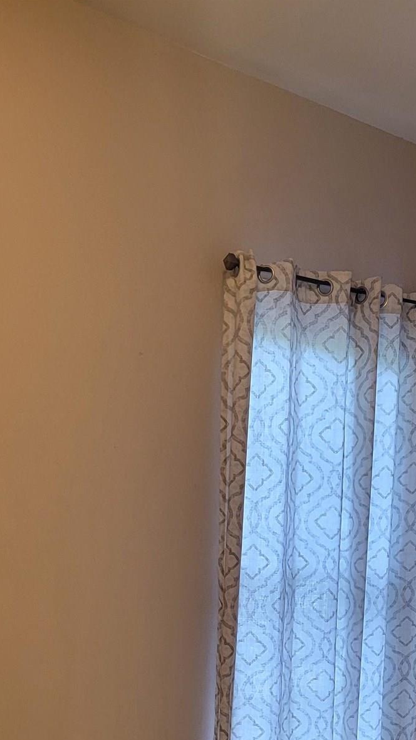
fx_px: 1000
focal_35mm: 51
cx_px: 199
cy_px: 719
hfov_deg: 23.5
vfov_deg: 36.9
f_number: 1.8
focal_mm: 6.7
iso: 200
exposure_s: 1/120
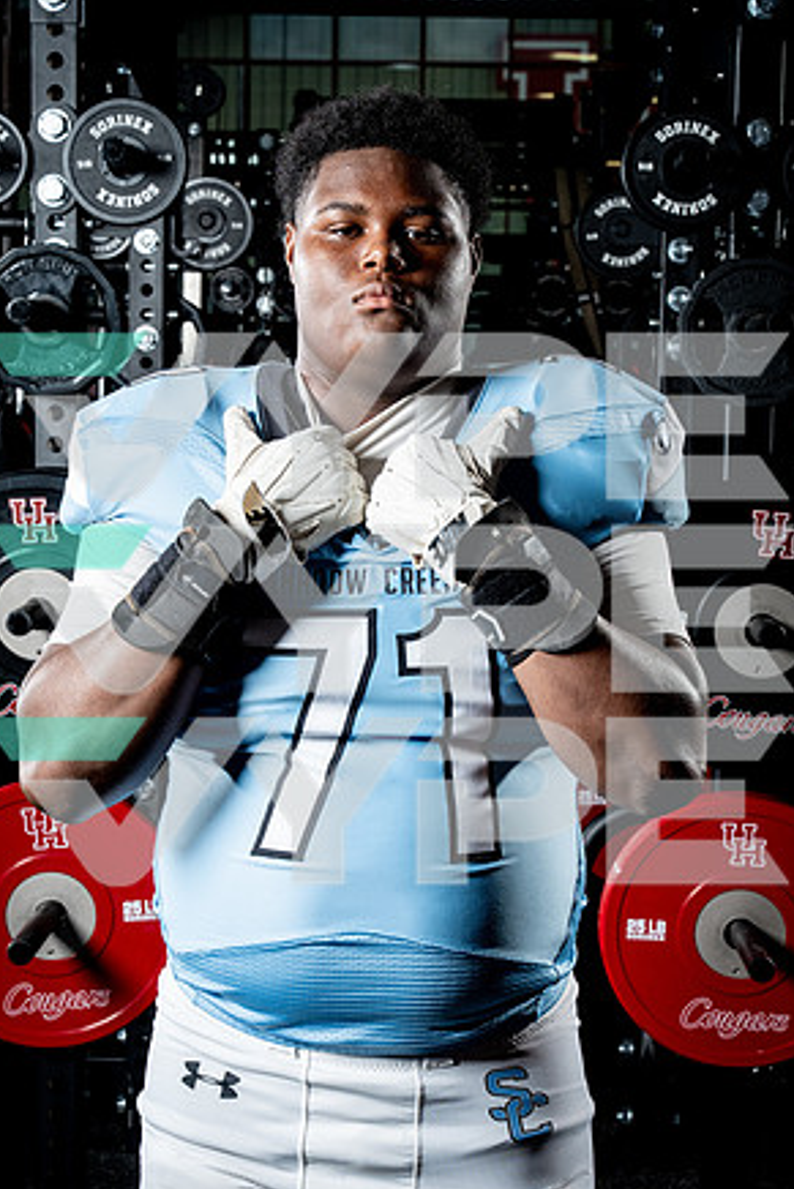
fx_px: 2182
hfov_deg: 20.6
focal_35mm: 66
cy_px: 611
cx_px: 390
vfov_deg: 30.5
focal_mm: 64
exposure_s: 1/250
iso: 640
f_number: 9
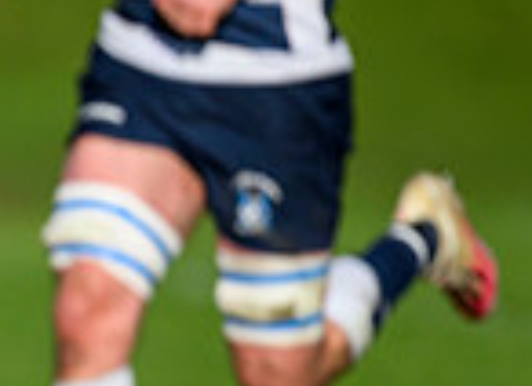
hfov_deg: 1.1
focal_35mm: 1784
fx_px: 27105
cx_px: -355
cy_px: 218
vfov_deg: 0.8
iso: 500
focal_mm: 400
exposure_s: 1/10000
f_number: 3.2
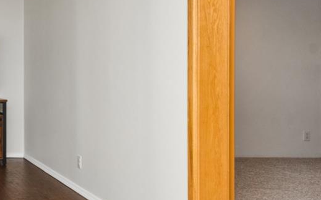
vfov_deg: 24.3
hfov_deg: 29.3
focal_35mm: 53
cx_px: -116
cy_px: 72
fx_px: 464
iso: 800
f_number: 5.6
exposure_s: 1/200
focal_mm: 18
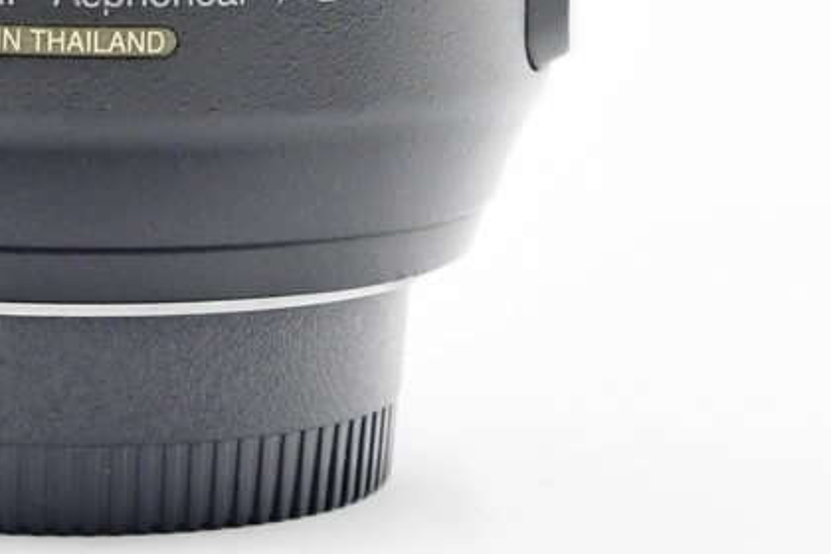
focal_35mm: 268
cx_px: 91
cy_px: -324
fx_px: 6186
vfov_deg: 5.1
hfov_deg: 7.7
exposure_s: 1/125
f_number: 7.1
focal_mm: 50
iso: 1600
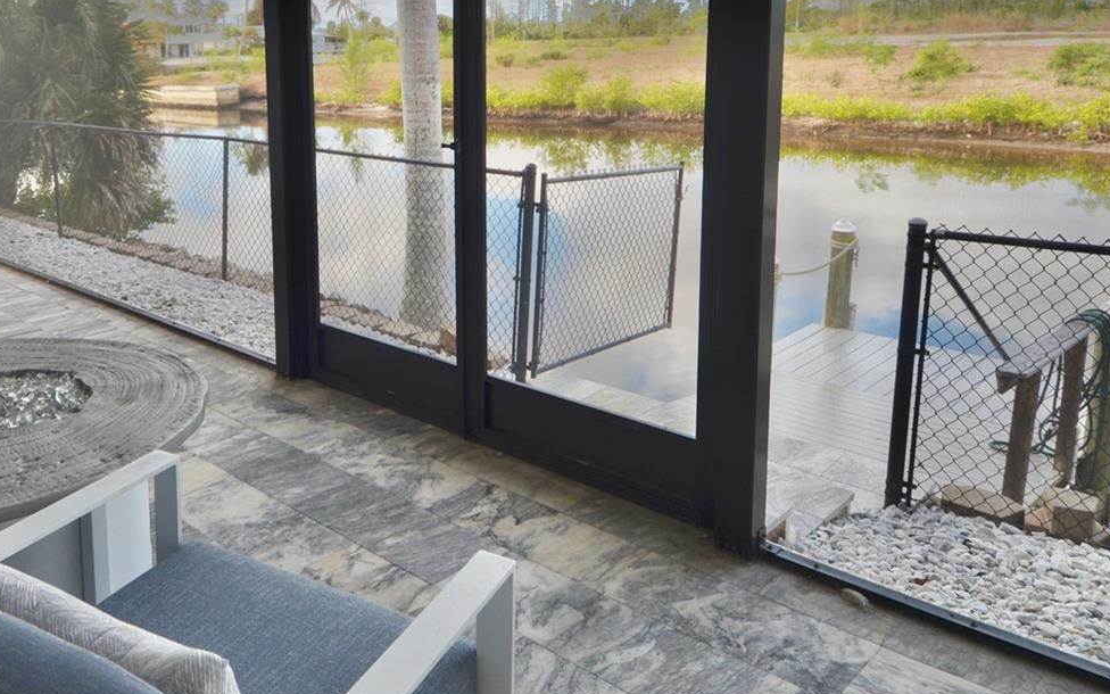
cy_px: 183
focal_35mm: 30
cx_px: 313
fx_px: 908
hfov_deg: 60.3
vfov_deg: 40.8
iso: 200
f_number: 6.3
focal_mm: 12
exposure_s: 1/160
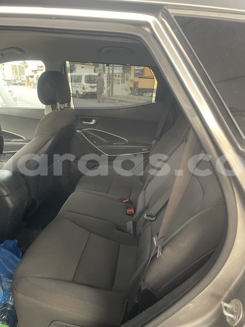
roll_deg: -1.9
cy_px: 164
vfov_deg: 67.3
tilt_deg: -16.9
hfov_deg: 53.1
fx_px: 245
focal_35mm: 26
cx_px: 122
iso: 250
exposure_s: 1/60
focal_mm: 4.2
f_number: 1.6
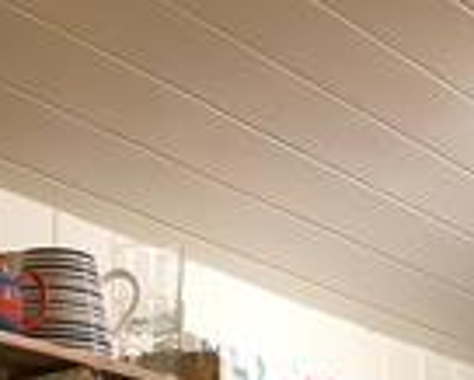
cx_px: 476
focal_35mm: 139
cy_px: 725
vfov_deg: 10.4
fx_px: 1951
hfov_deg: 13.7
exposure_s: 1/33
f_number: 2.2
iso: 100
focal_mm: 4.15
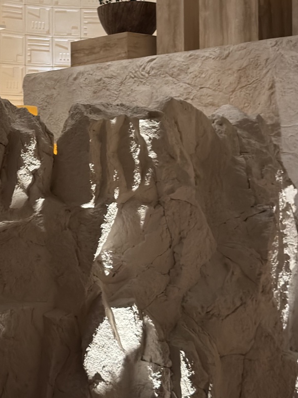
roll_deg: +0.5
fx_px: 827
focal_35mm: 72
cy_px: 105
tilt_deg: +3.2
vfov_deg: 26.7
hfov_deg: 20.1
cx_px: 48
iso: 400
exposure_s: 1/30
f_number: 1.78
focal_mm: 6.76
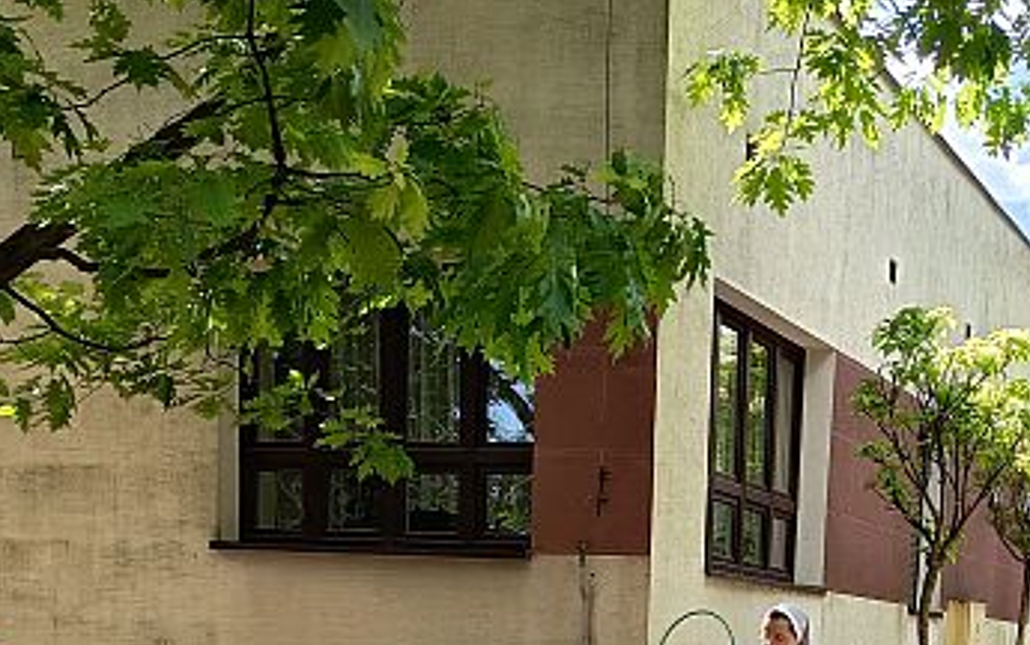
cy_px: 887
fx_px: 1657
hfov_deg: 34.0
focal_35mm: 59
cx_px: 731
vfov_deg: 19.8
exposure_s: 1/108
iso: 50
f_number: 1.7
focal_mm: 5.27
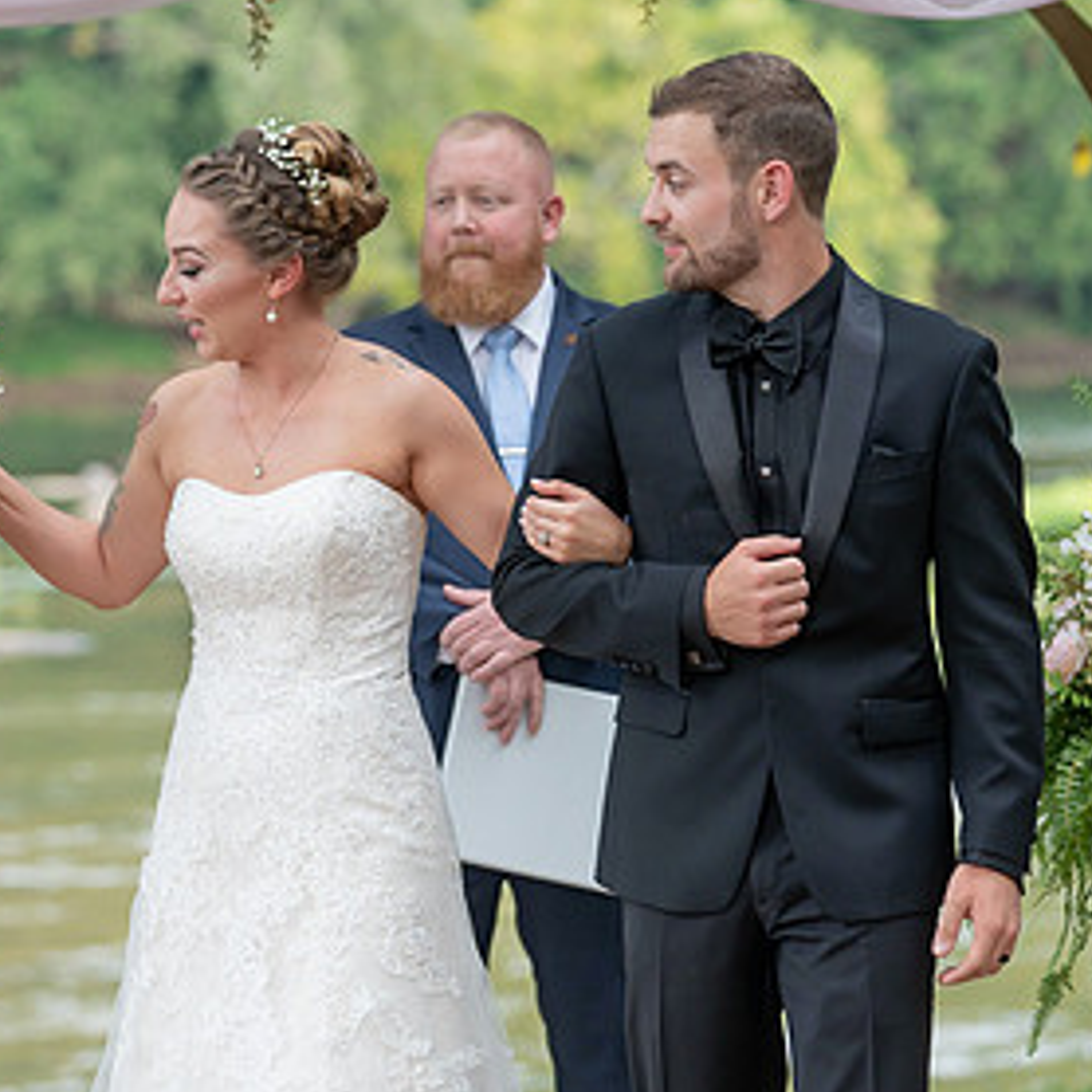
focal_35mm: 210
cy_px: 485
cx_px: 200
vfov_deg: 8.3
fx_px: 7495
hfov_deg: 8.3
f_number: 4
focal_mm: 117
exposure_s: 1/200
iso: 320
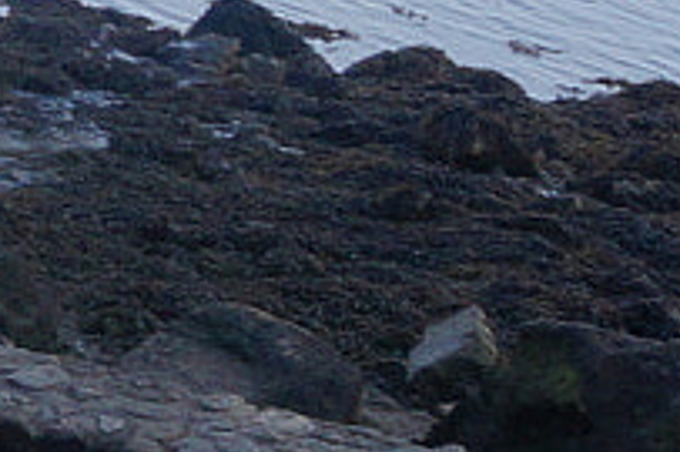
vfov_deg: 5.2
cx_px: -1846
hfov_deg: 6.6
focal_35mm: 260
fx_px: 4907
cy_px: -407
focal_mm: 22
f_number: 16
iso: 200
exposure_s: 1/100
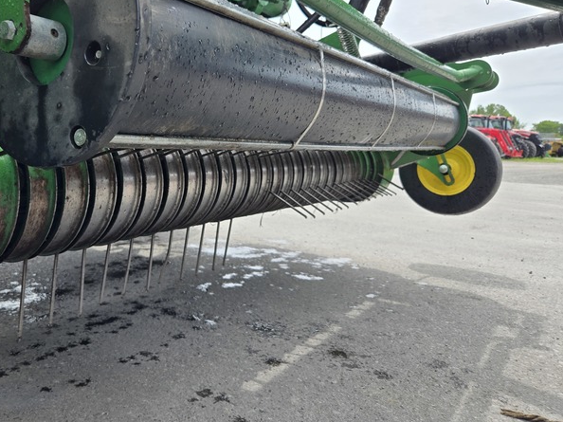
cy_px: 153
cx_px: 190
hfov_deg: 57.1
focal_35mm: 31
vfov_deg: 45.0
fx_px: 504
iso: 25
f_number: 1.8
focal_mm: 5.4
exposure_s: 1/1070
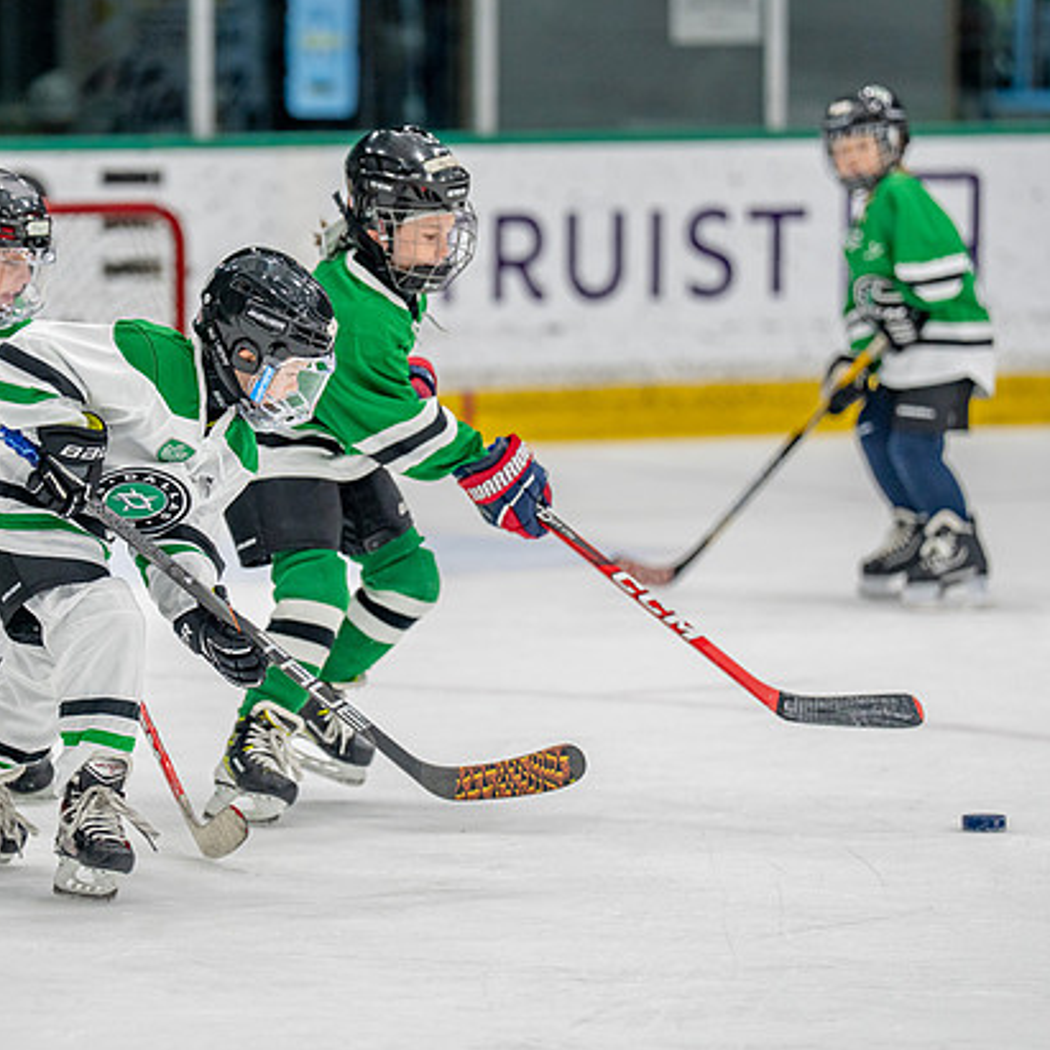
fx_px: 8065
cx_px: 261
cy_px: 494
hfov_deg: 7.4
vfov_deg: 7.4
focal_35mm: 235
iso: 1000
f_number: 2.8
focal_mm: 157
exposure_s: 1/1250
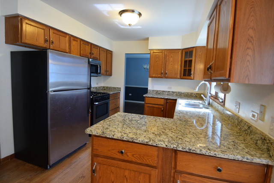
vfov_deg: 67.4
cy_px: 92
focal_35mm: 18
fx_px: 137
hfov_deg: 90.0
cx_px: 137
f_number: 4
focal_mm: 12
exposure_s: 1/60
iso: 640
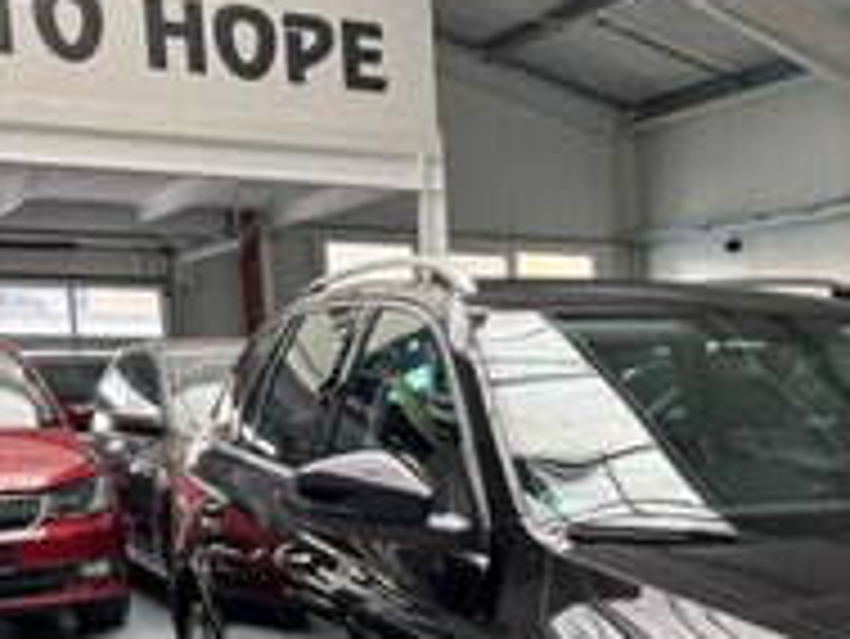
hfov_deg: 29.3
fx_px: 1523
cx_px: 832
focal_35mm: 62
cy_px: 724
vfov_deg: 22.2
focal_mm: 6.76
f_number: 1.78
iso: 200
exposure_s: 1/121
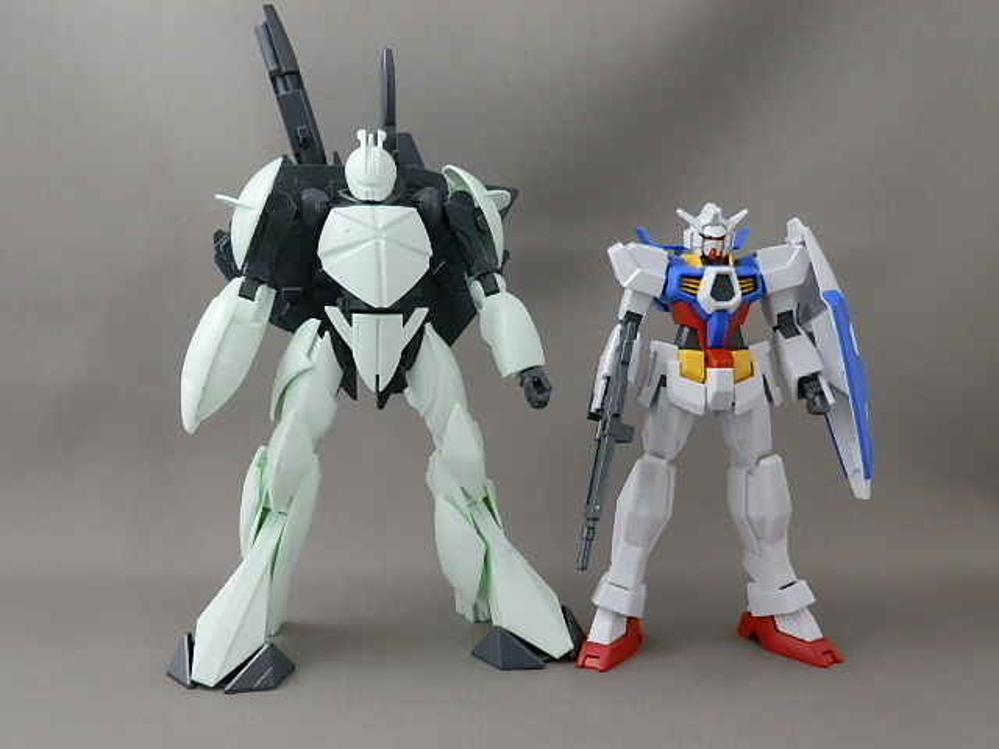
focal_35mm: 34
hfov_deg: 54.0
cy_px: 374
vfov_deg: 41.8
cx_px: 500
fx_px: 981
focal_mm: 6.17
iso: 200
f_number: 3.5
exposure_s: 1/10
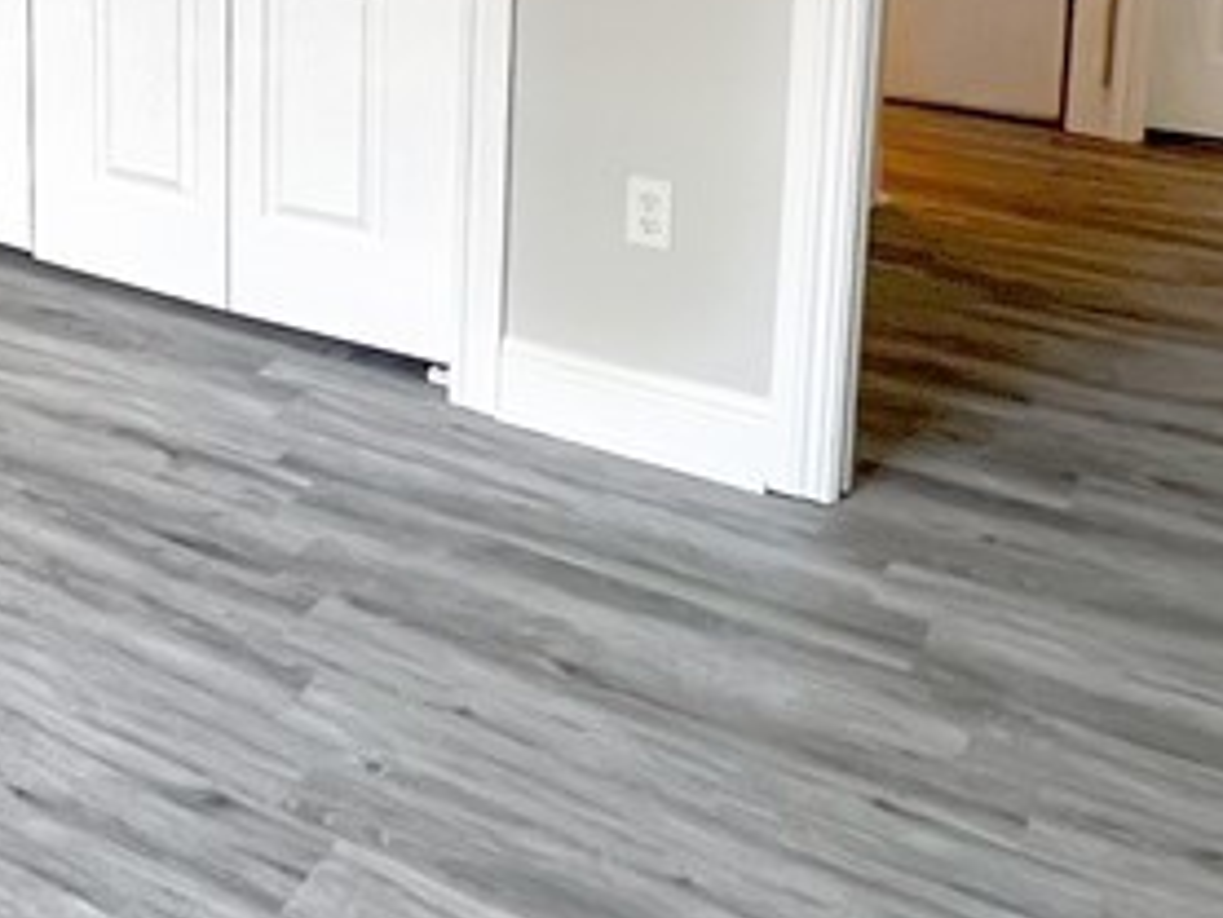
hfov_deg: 34.0
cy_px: -137
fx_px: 1697
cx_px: -141
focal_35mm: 48
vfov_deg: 27.3
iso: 100
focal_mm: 1.57
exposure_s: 1/99
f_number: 1.8
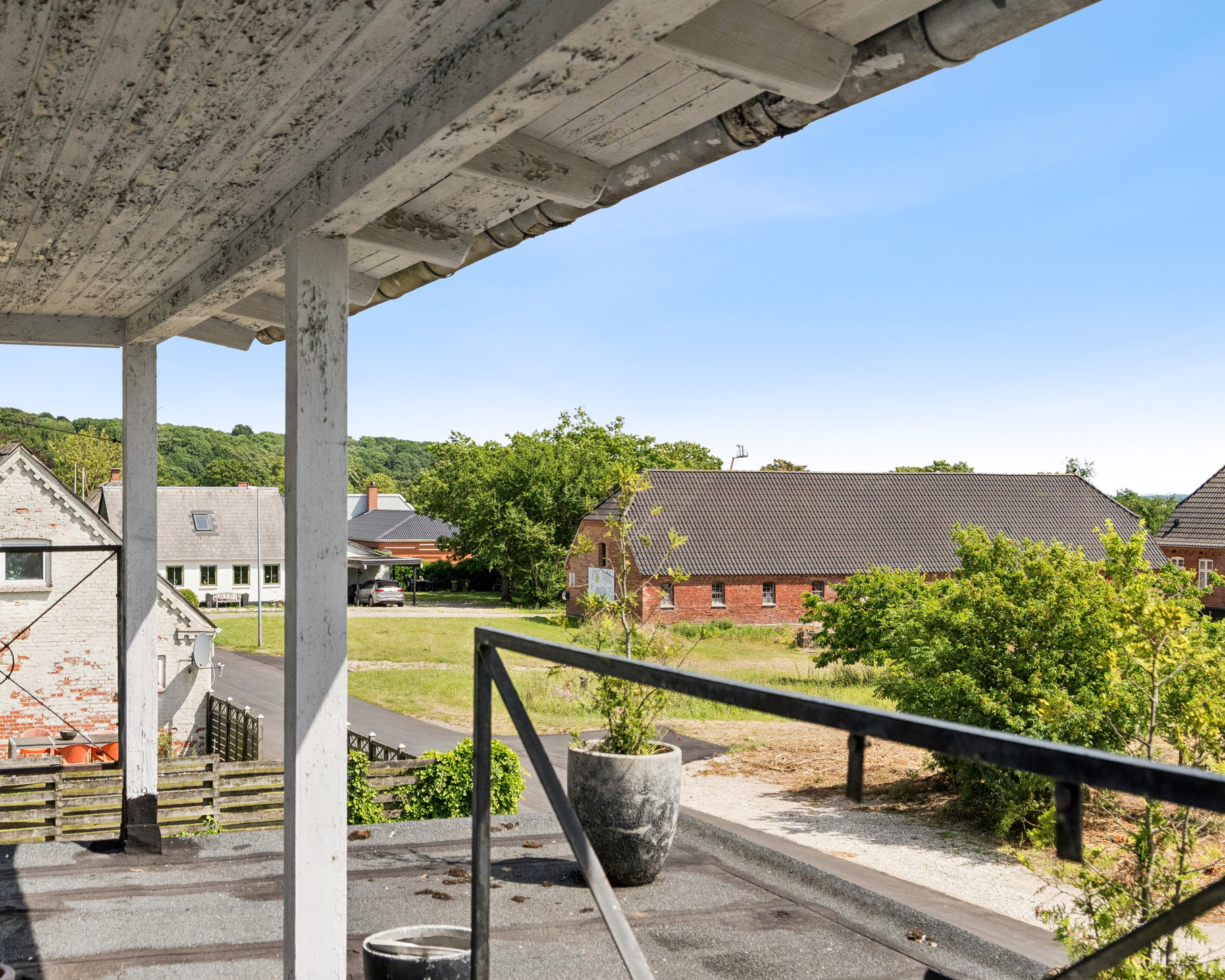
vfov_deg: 33.4
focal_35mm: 45
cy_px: 533
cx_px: 481
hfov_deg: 40.9
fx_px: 1632
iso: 1000
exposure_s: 1/2500
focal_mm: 29
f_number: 6.3
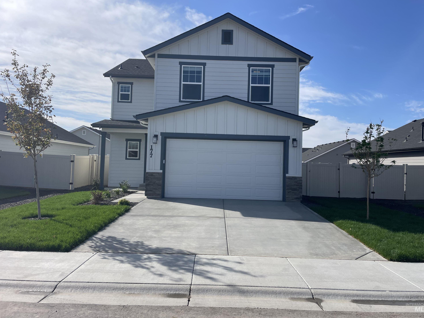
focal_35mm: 27
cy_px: 154
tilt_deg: +3.5
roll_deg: -1.5
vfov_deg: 51.4
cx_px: 219
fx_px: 331
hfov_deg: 65.3
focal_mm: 4.2
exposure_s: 1/4292
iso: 32
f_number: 1.6
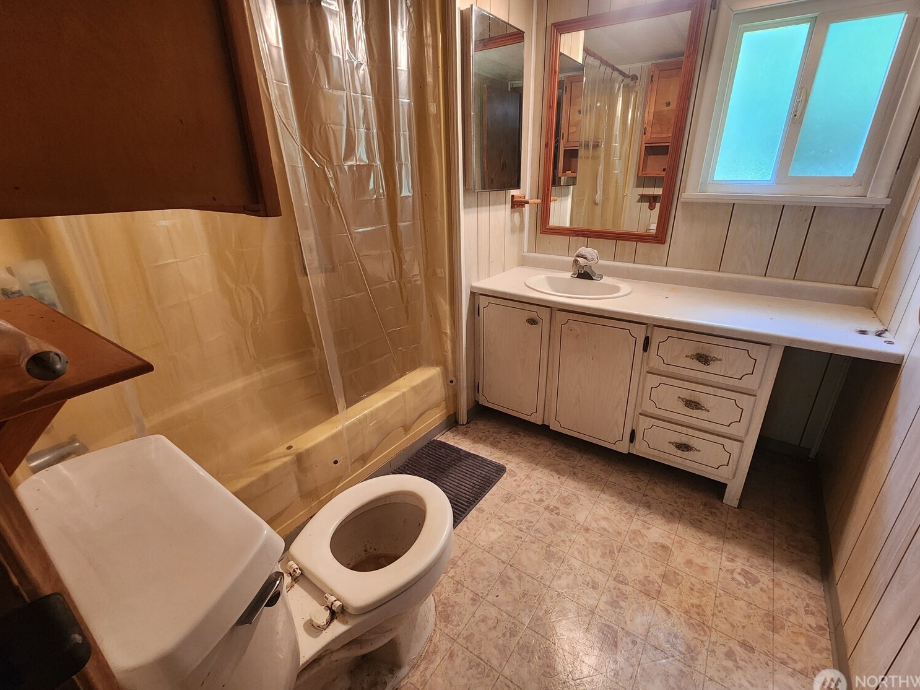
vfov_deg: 85.6
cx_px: 479
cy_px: 339
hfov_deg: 102.0
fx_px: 372
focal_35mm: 14
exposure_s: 1/60
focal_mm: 2.2
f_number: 2.2
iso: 320
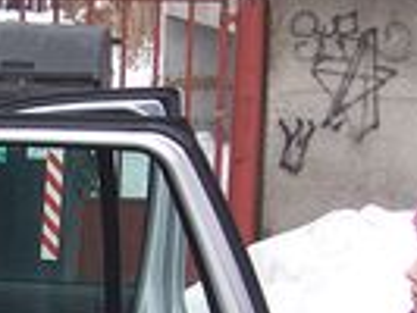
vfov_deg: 10.9
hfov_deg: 14.2
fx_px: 1628
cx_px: -85
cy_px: 311
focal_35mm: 135
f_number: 3
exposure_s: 1/250
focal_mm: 6
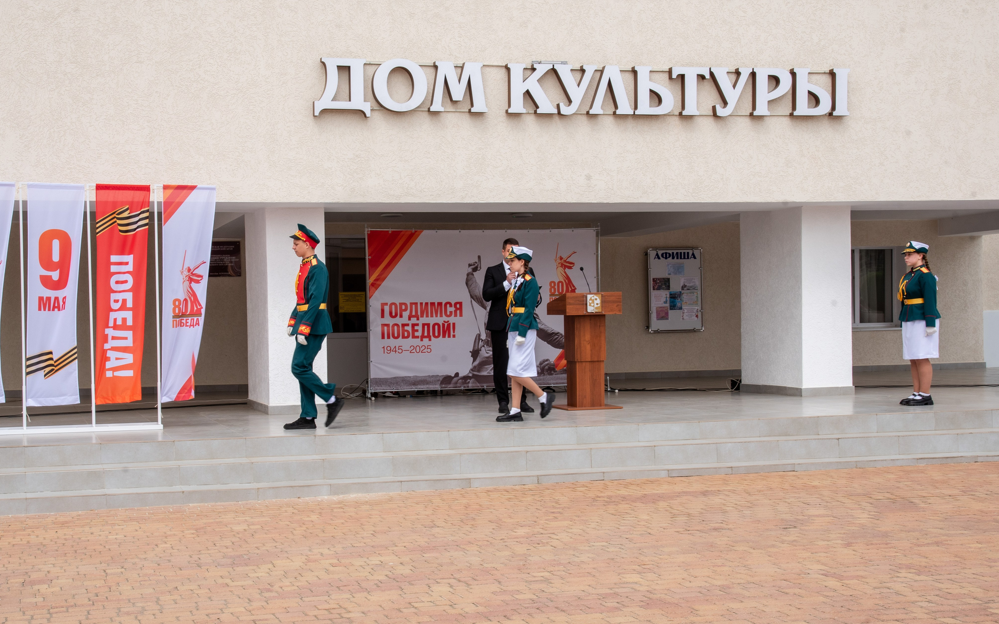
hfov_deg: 36.2
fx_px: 1525
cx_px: 414
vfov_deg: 23.1
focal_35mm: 56
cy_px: 352
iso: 320
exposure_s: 1/160
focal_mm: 44
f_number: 13
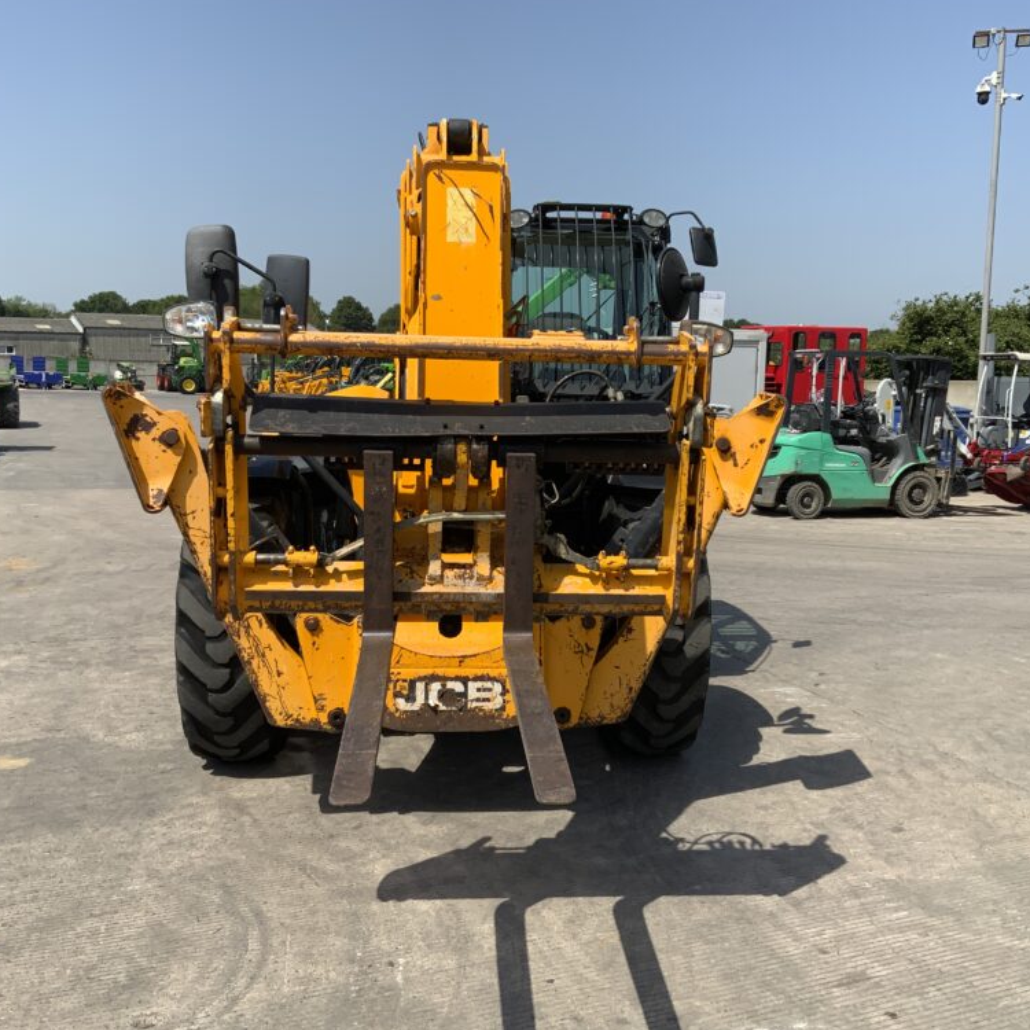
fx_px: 1178
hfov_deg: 47.2
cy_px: 510
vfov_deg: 47.2
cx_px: 533
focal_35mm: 35
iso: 16
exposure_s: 1/2058
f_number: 1.8
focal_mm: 3
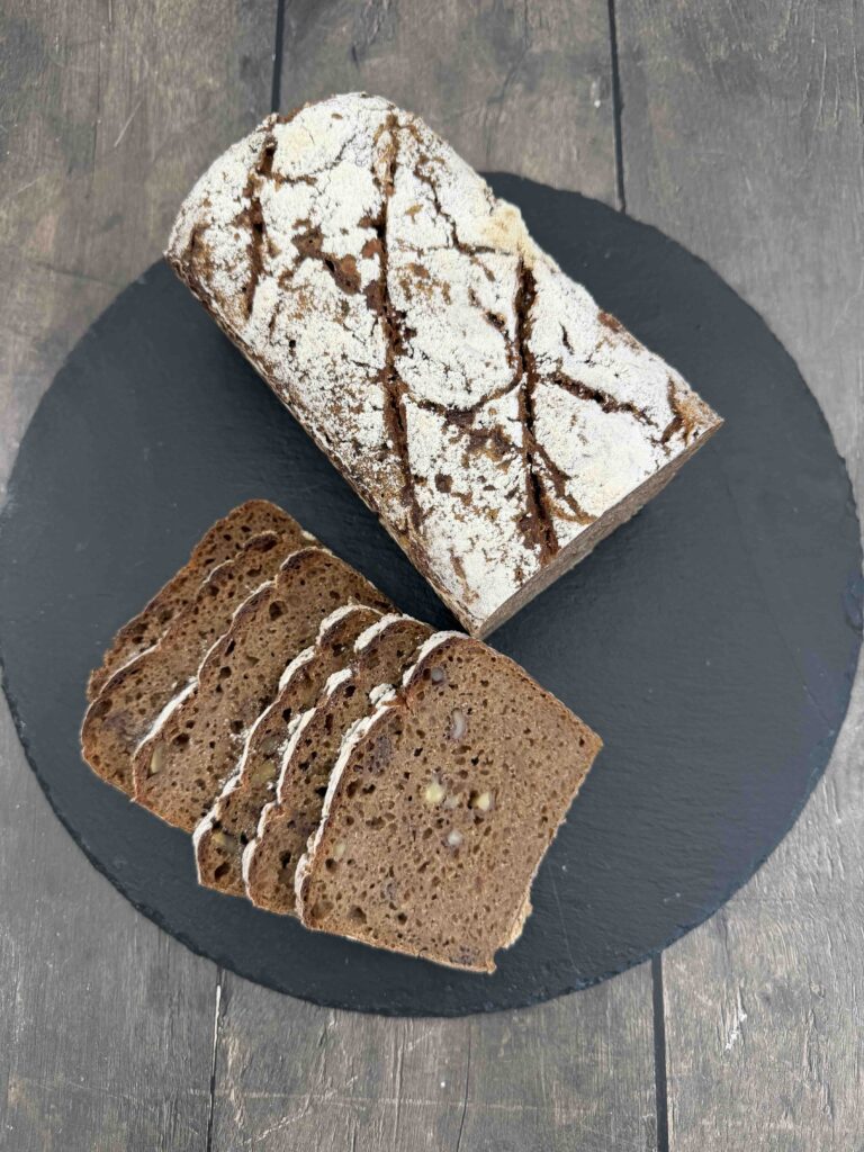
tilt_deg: -77.2
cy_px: 576
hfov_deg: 56.8
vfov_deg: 71.6
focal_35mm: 24
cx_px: 432
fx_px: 799
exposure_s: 1/433
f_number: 1.78
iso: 80
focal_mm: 6.76
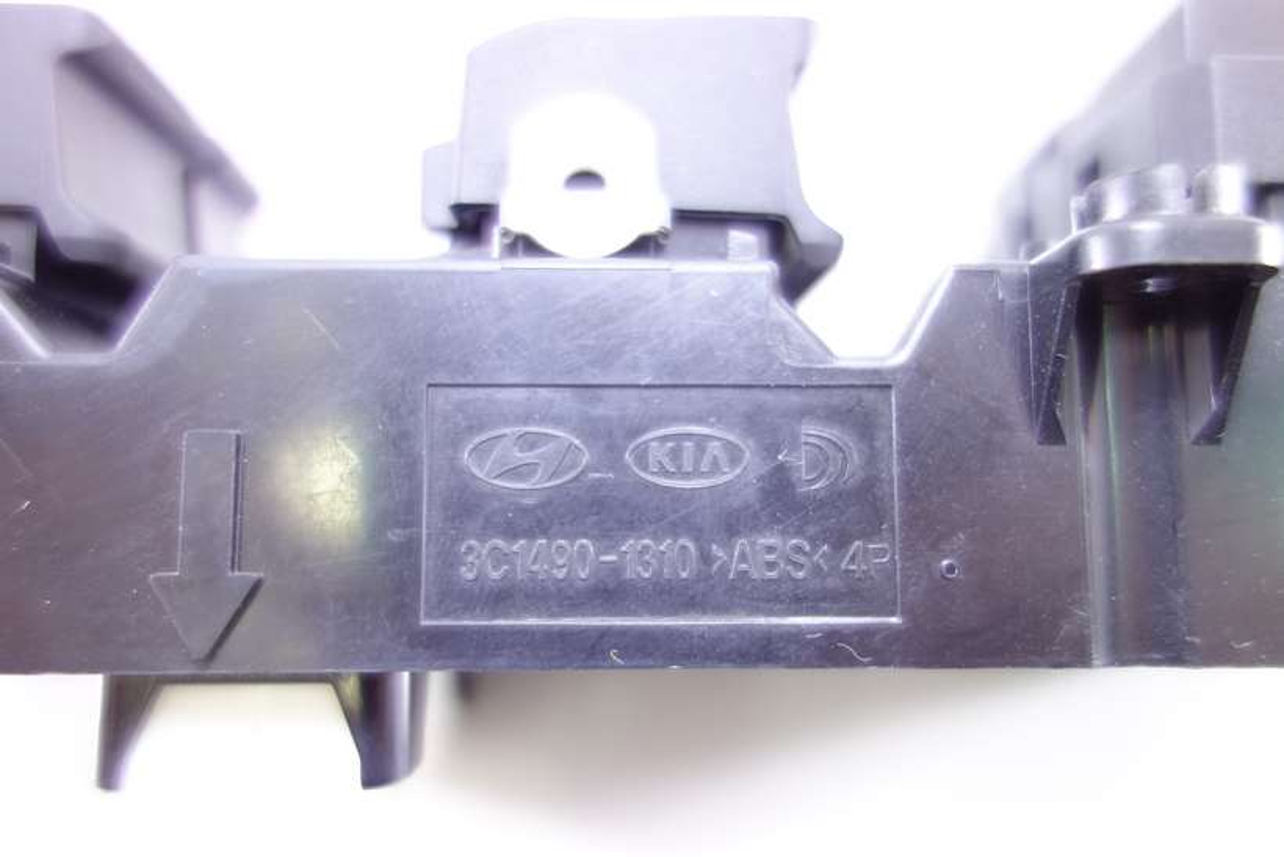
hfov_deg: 65.5
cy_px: 428
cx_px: 642
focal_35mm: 28
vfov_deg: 46.4
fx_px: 999
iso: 250
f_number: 1.8
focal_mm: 10.4
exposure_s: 1/30
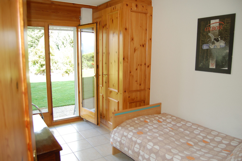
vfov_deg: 47.8
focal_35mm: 27
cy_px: 80
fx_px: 181
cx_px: 121
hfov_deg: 67.4
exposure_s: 1/125
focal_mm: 18
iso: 400
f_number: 3.5
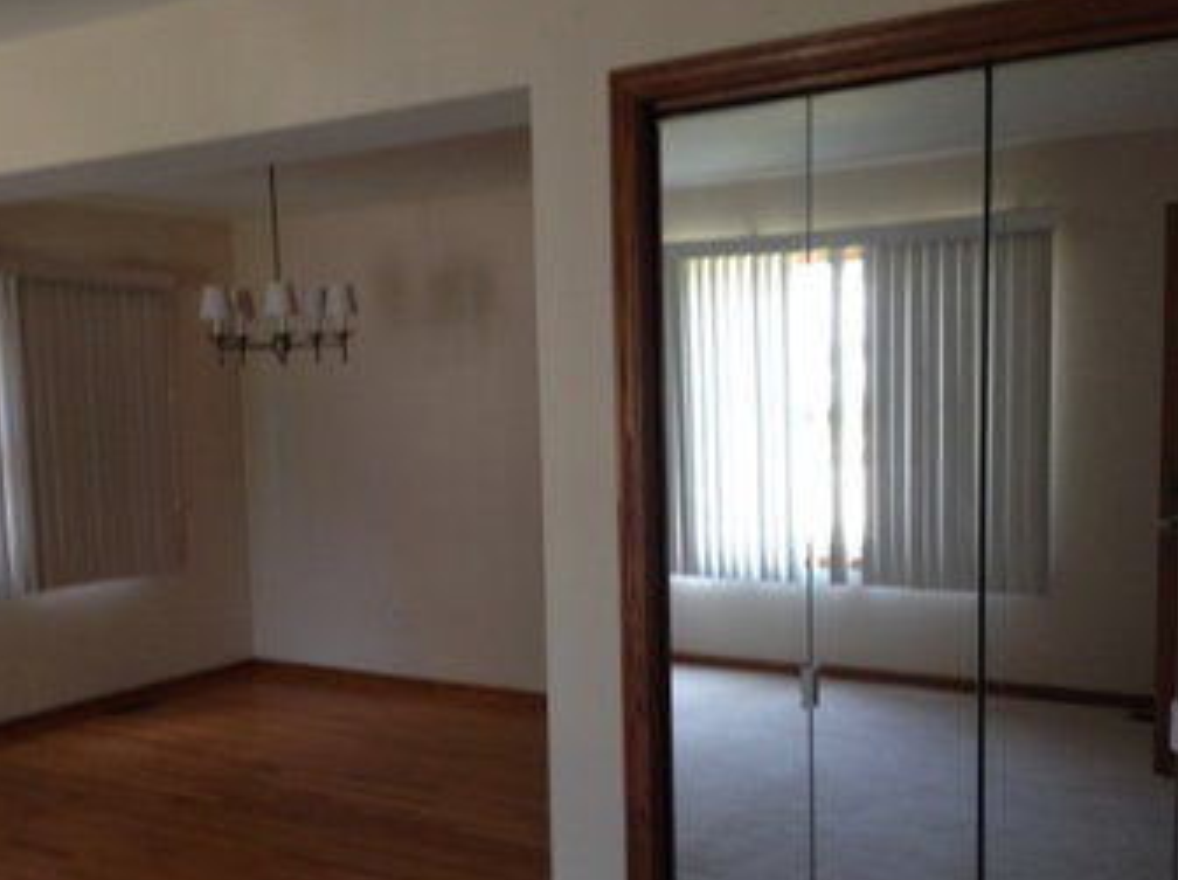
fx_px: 1427
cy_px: 543
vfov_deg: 34.1
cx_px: 496
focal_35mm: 42
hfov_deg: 44.7
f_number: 2.4
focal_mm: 4.12
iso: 100
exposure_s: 1/20
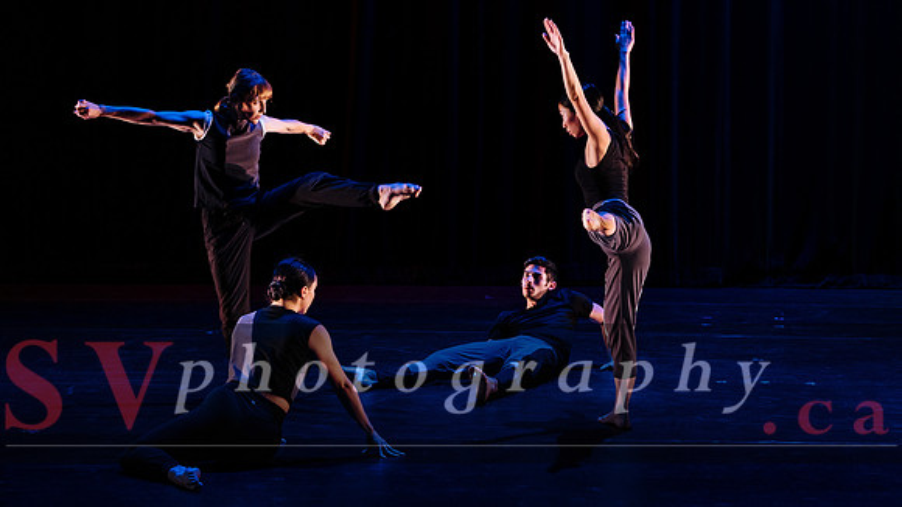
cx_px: 490
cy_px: 203
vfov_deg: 13.1
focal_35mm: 92
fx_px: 2204
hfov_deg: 23.1
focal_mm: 81
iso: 1600
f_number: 2.8
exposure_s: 1/160
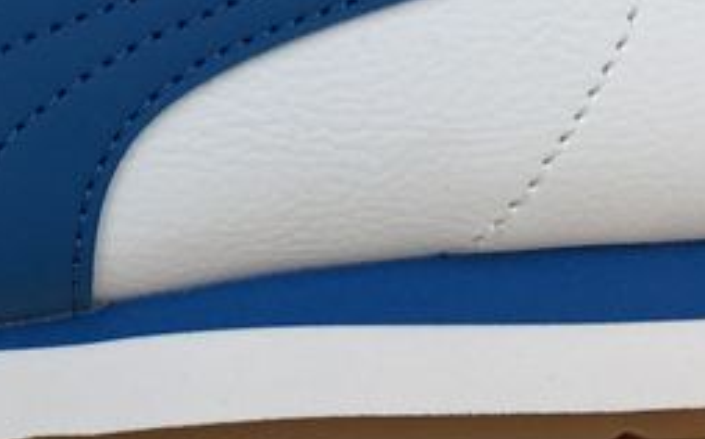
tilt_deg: -9.1
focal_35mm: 97
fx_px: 1861
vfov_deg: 13.2
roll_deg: +1.8
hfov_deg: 20.8
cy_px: -17
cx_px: 28
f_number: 2.2
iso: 25
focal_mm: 4.15
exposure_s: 1/212
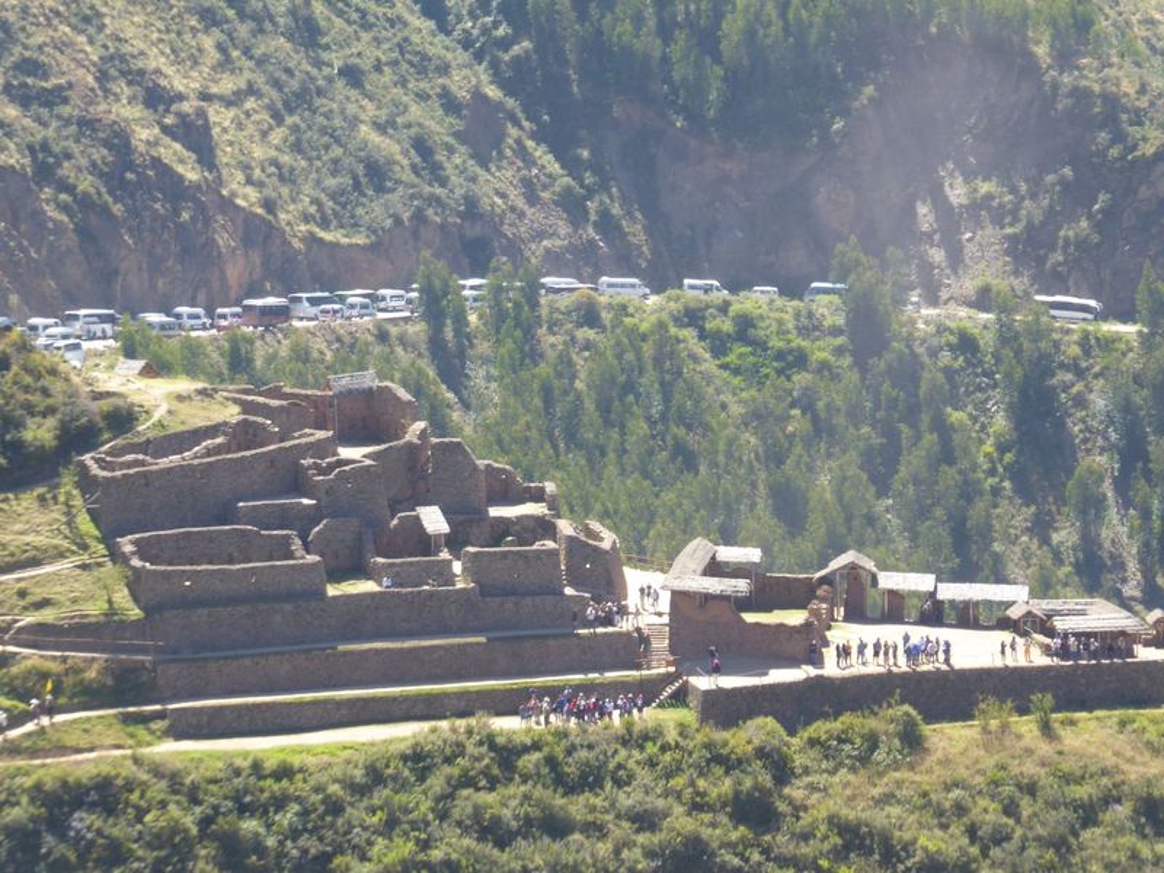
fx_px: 8642
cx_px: 582
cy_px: 436
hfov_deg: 7.7
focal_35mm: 257
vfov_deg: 5.8
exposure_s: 1/80
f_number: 5.6
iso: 100
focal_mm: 41.4
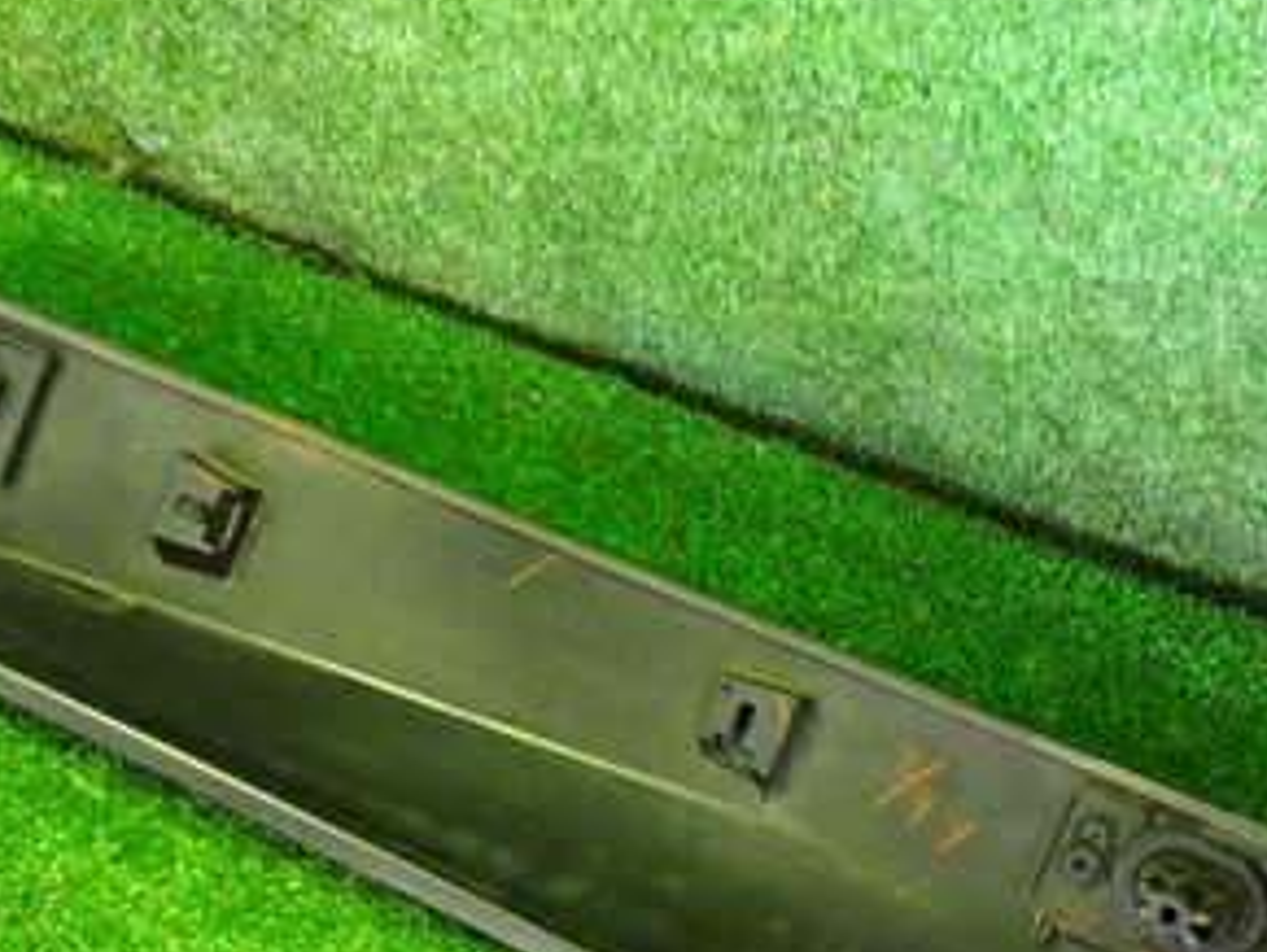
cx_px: 843
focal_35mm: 62
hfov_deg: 30.9
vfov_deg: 23.3
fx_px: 2271
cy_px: 773
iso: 1000
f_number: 2.3
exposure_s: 1/25
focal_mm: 5.4
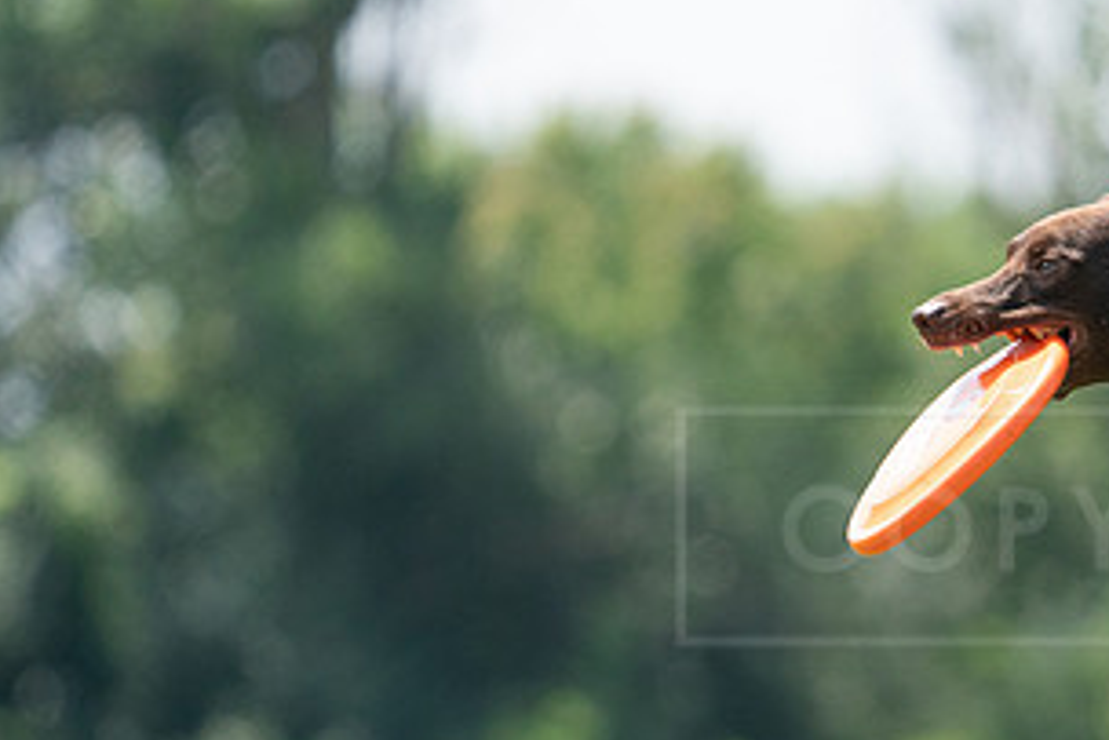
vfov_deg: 2.0
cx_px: 993
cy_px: 572
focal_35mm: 699
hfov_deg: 2.9
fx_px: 21542
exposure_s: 1/4000
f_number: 6.3
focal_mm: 353
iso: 2000
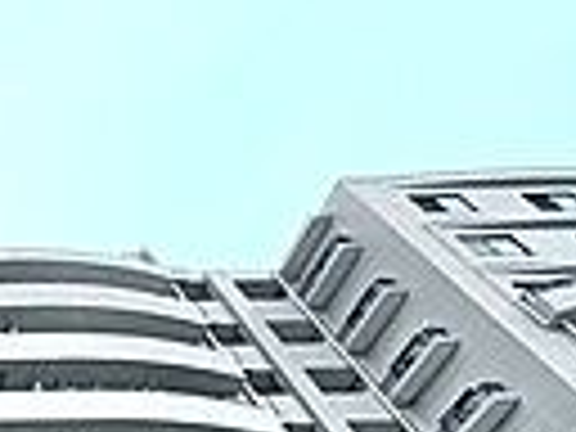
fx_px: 815
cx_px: -333
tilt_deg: +35.1
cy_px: 711
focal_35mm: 49
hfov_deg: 25.9
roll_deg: +1.5
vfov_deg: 22.2
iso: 64
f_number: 2.2
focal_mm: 2.22
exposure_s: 1/99
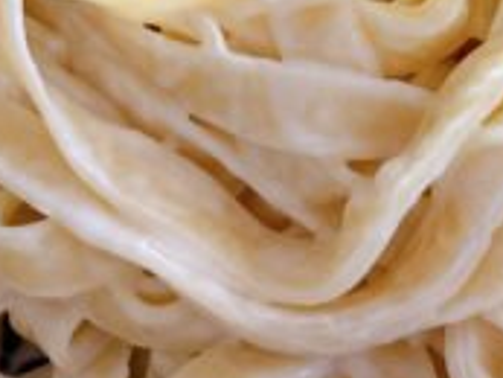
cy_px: -96
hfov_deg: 20.1
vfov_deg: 14.7
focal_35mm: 97
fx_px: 1410
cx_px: 340
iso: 40
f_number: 1.8
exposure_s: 1/50
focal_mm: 3.99
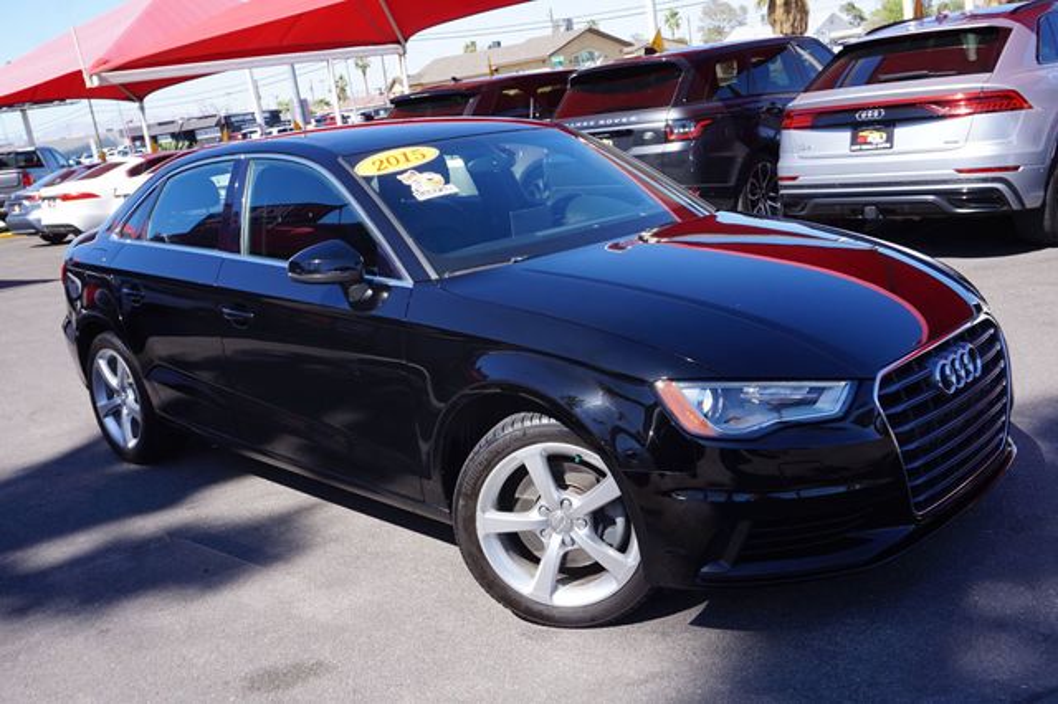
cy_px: 352
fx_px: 1013
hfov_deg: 55.1
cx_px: 529
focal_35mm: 34
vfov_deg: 38.3
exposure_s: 1/80
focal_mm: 23
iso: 100
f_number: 9
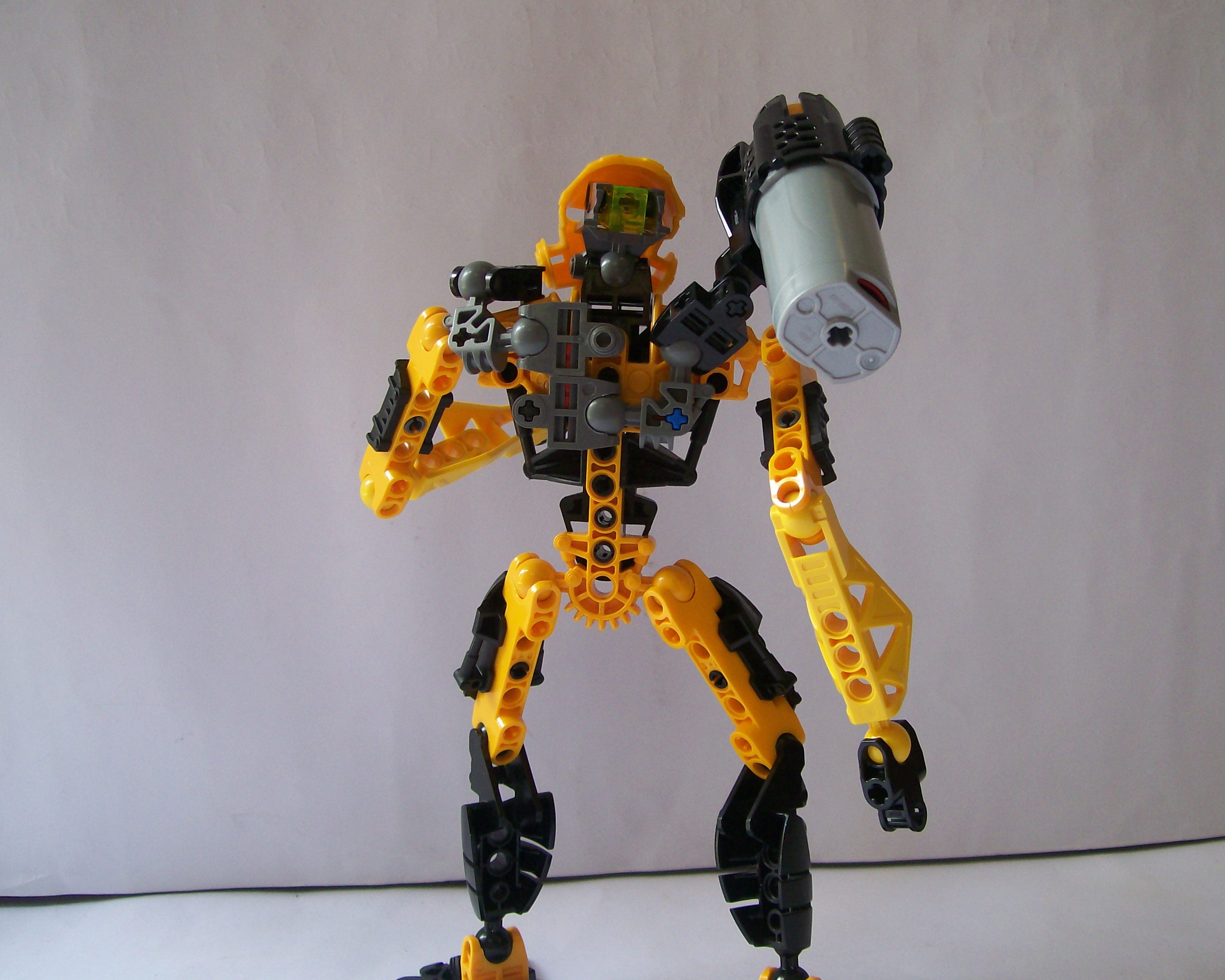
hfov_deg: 47.9
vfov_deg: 39.2
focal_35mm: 38
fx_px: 1378
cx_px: 648
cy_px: 484
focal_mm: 6
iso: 80
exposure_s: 1/70.8
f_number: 2.7
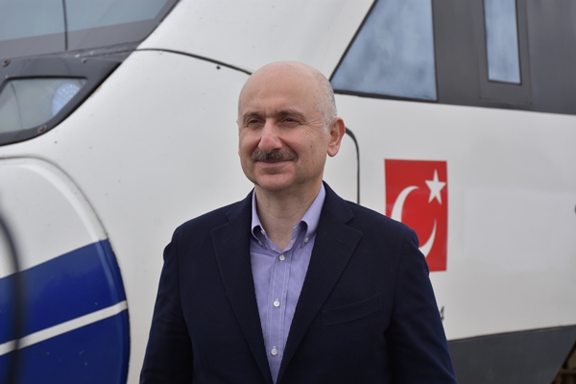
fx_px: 1344
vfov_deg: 16.3
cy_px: 192
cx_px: 288
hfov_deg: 24.2
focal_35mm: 84
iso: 250
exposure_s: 1/500
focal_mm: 56
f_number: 8
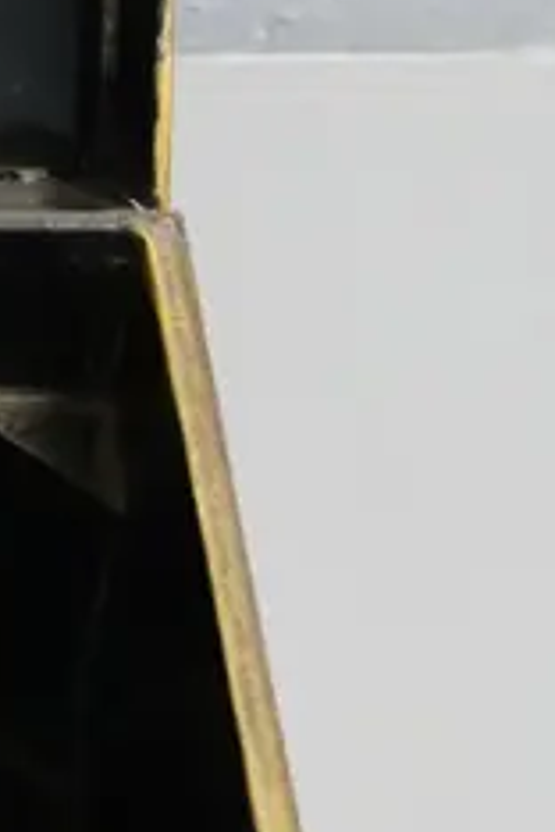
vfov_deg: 11.3
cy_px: 284
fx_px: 4208
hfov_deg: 7.1
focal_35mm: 182
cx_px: -783
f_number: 4.2
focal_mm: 20
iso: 3200
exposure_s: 1/100
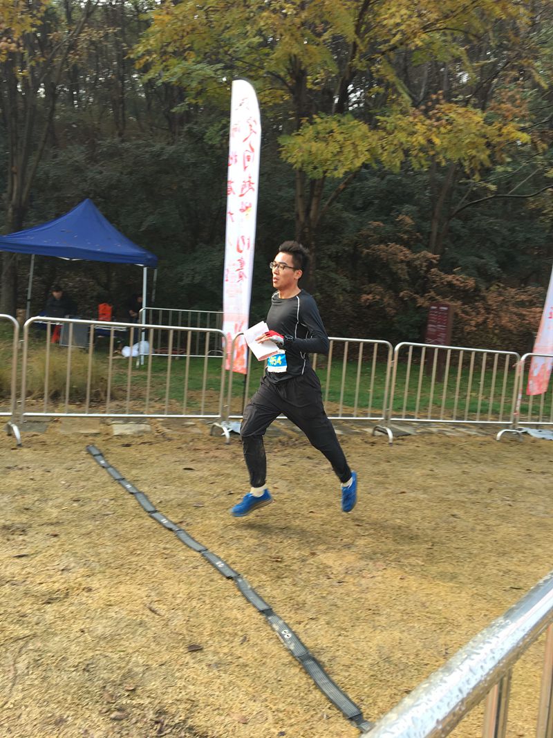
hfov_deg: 48.2
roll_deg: -4.7
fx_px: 618
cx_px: 276
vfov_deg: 61.7
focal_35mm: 29
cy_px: 369
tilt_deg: -8.7
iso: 25
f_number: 2.2
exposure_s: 1/198
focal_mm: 4.15
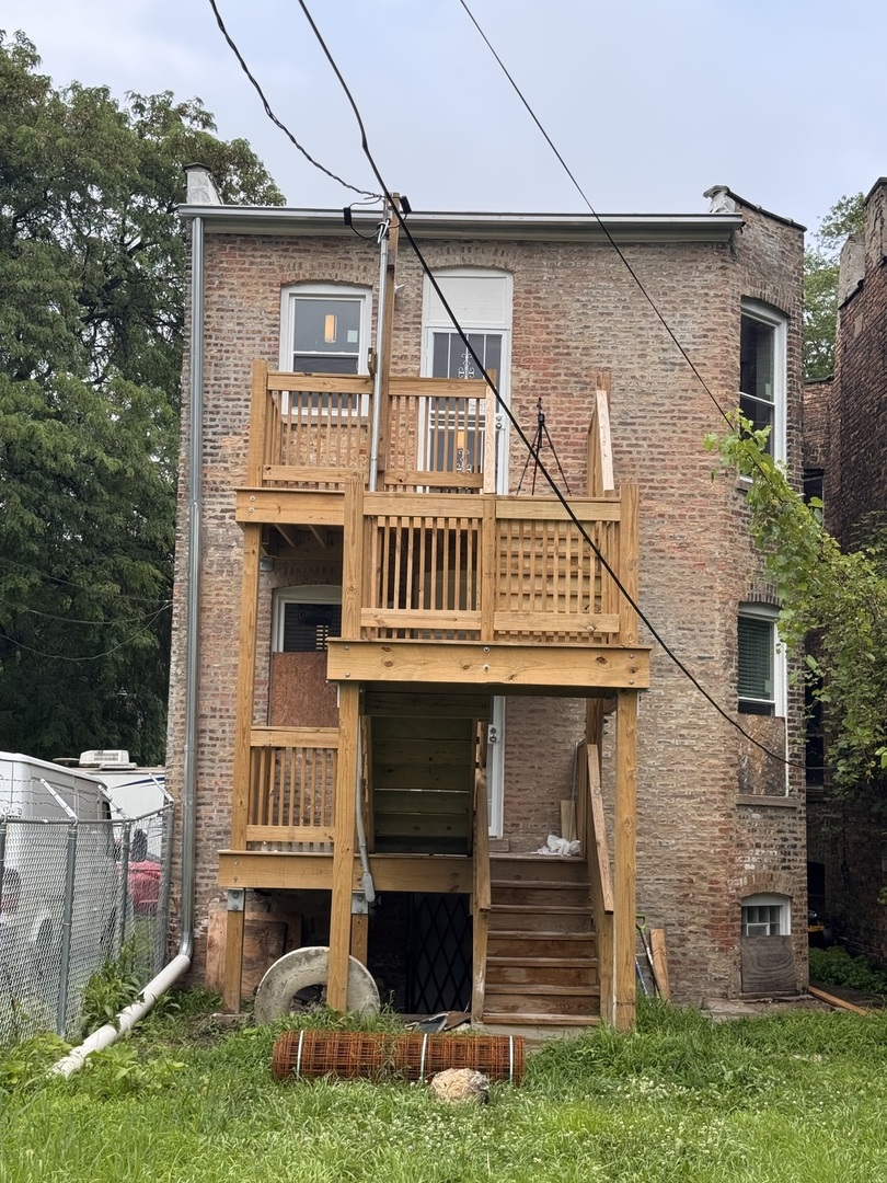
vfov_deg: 39.7
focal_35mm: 48
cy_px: 592
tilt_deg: +7.4
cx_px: 444
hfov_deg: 30.3
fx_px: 1640
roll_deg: +0.3
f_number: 1.78
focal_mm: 6.76
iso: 64
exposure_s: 1/1984
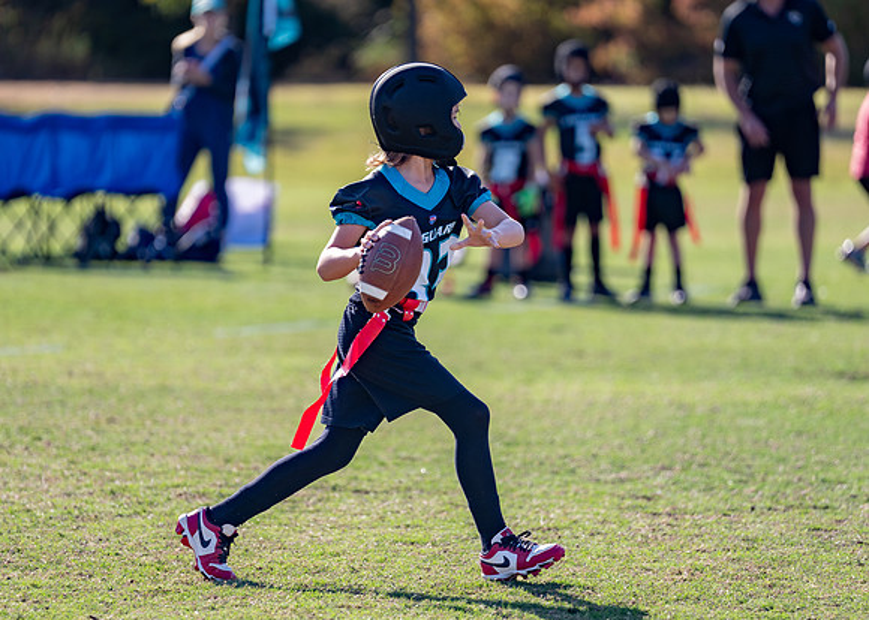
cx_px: 408
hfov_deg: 8.5
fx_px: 5854
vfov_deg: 6.1
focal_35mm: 237
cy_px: 308
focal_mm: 185
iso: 100
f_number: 2.8
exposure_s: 1/1000
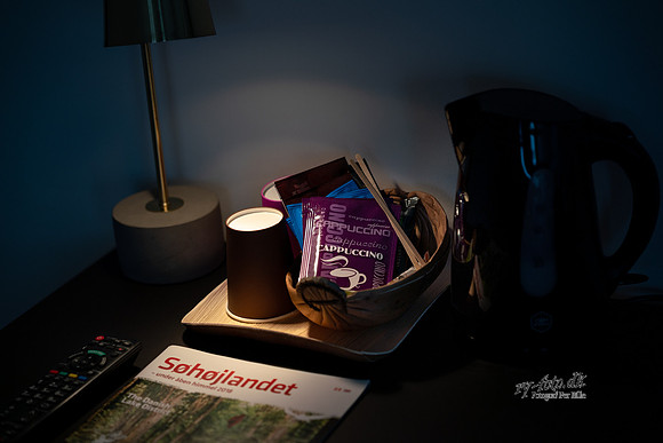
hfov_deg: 23.9
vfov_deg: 16.1
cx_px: 332
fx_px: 1566
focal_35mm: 85
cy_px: 222
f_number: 2.5
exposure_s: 1/1000
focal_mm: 85
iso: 400
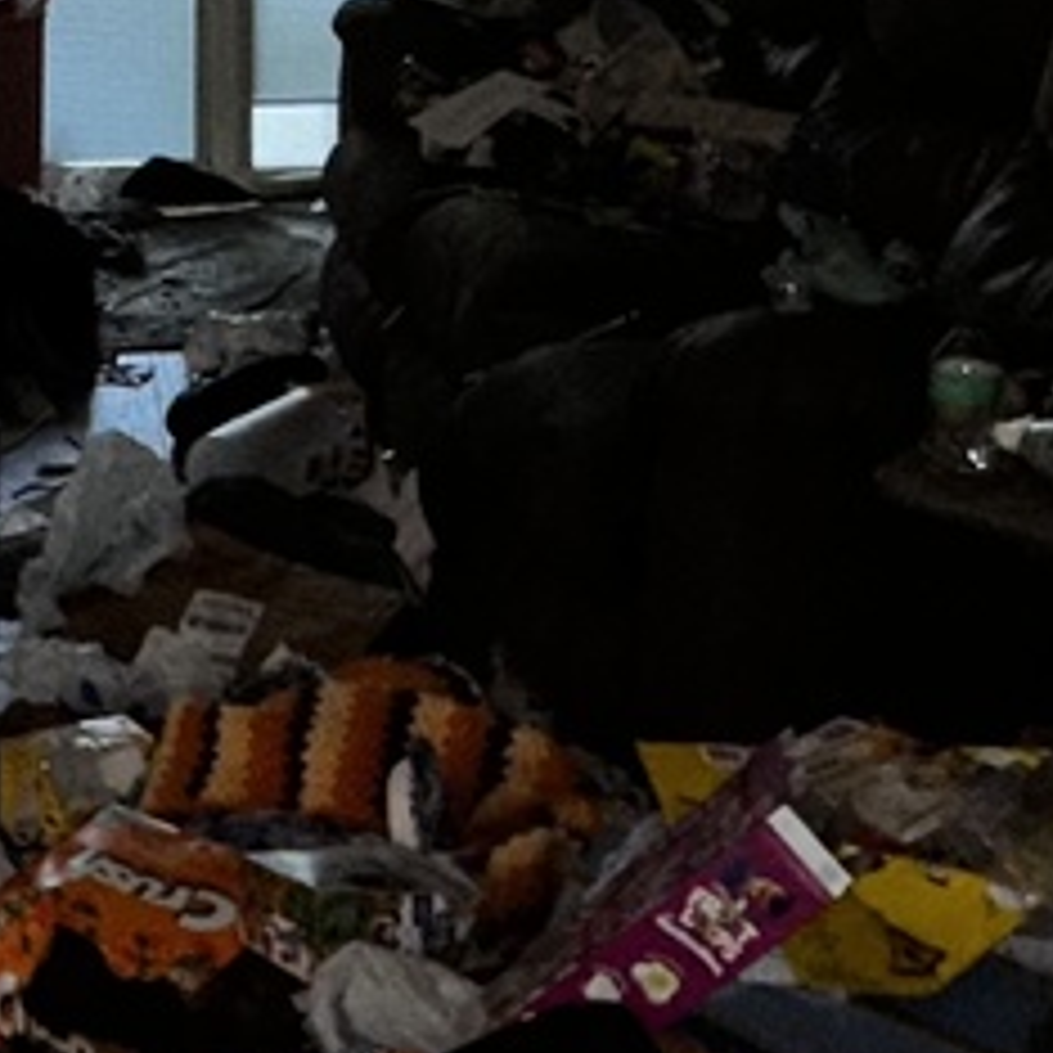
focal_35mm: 76
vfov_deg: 22.6
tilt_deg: -16.9
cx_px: -202
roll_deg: +2.0
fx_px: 2616
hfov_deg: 21.2
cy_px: 310
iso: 125
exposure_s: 1/33
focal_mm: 2.22
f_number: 2.2
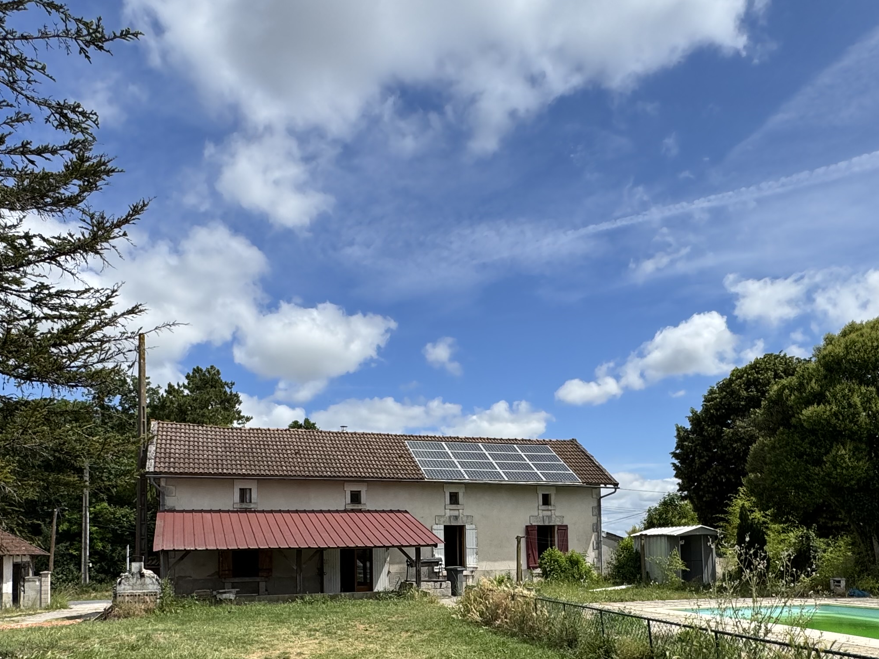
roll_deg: +1.1
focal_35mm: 28
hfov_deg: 63.4
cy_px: 513
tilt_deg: +3.0
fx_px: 711
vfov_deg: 47.4
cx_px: 451
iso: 50
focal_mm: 2.22
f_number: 2.2
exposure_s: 1/2674
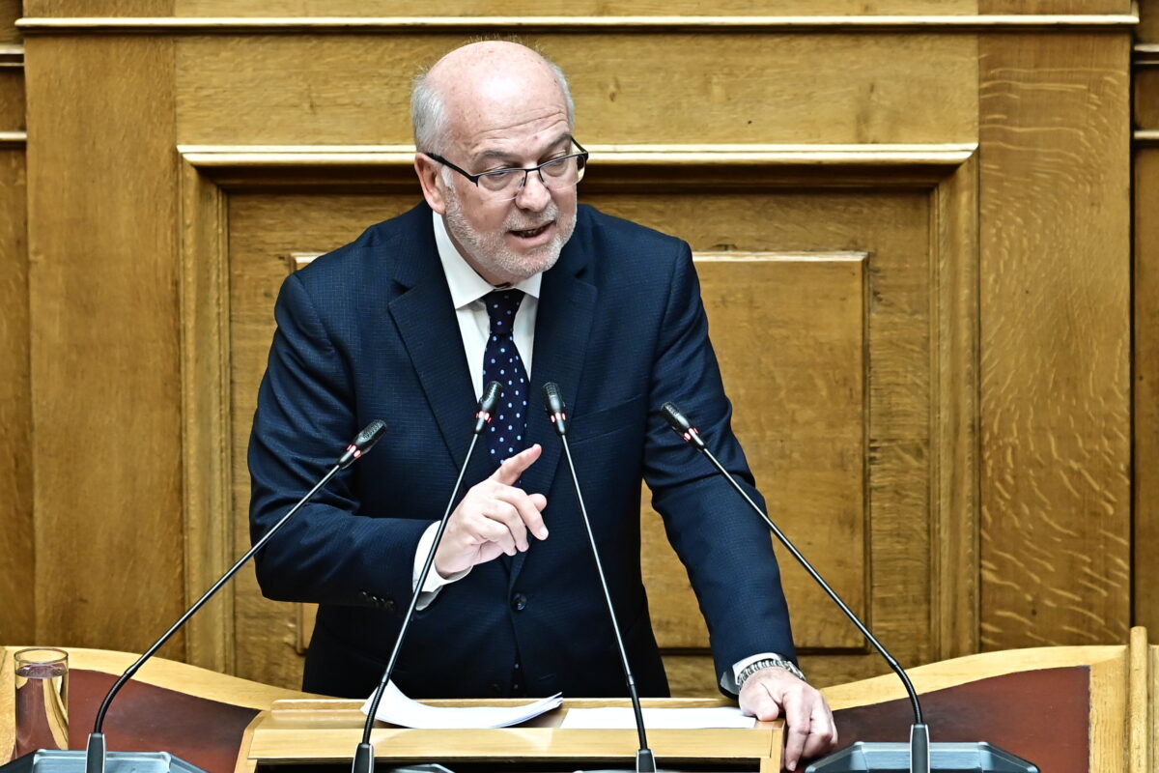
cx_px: 580
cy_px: 386
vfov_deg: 4.6
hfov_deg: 6.9
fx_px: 9658
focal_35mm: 300
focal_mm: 200
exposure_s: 1/500
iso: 1600
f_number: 3.5
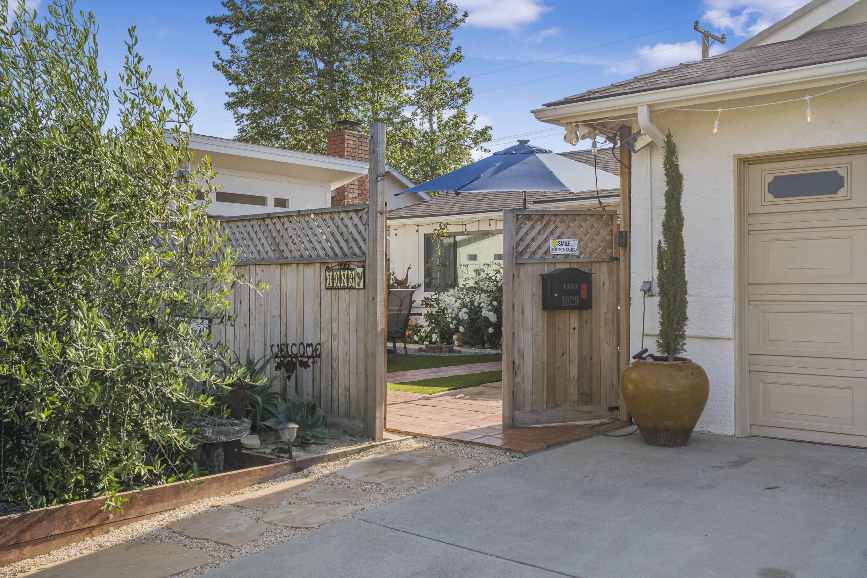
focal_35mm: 36
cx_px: 434
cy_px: 289
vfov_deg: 36.9
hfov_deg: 53.1
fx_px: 867
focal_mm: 24
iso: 200
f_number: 8
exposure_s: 1/500
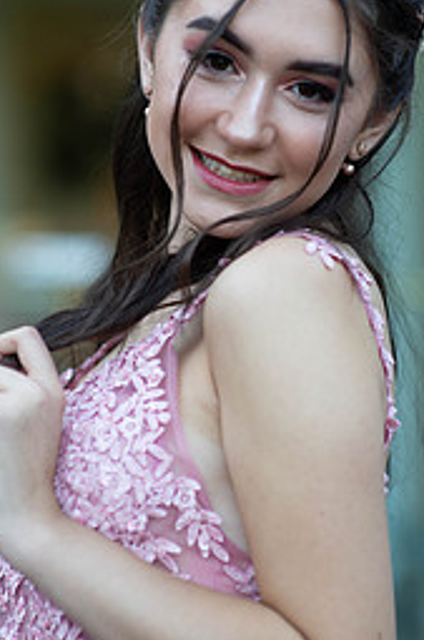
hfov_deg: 9.1
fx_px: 2661
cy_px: 274
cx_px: 257
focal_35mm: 150
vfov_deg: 13.7
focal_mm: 85
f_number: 2
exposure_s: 1/640
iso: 250
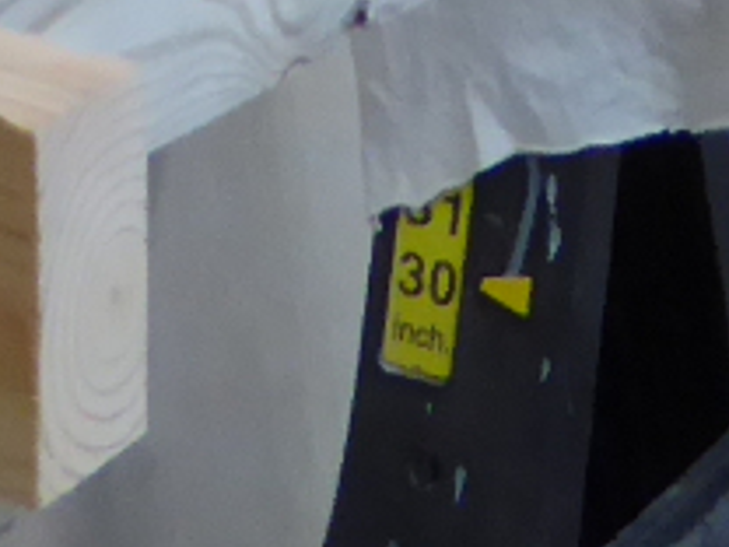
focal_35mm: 189
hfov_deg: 9.4
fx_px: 3980
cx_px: -1008
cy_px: -1424
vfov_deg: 6.7
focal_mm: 4.3
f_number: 3.3
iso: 320
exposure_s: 1/60
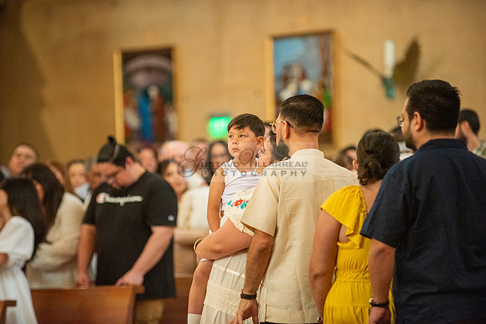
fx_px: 2701
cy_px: 162
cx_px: 243
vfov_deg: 6.9
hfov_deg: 10.3
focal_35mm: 200
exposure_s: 1/160
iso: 2000
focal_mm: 200
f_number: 2.8
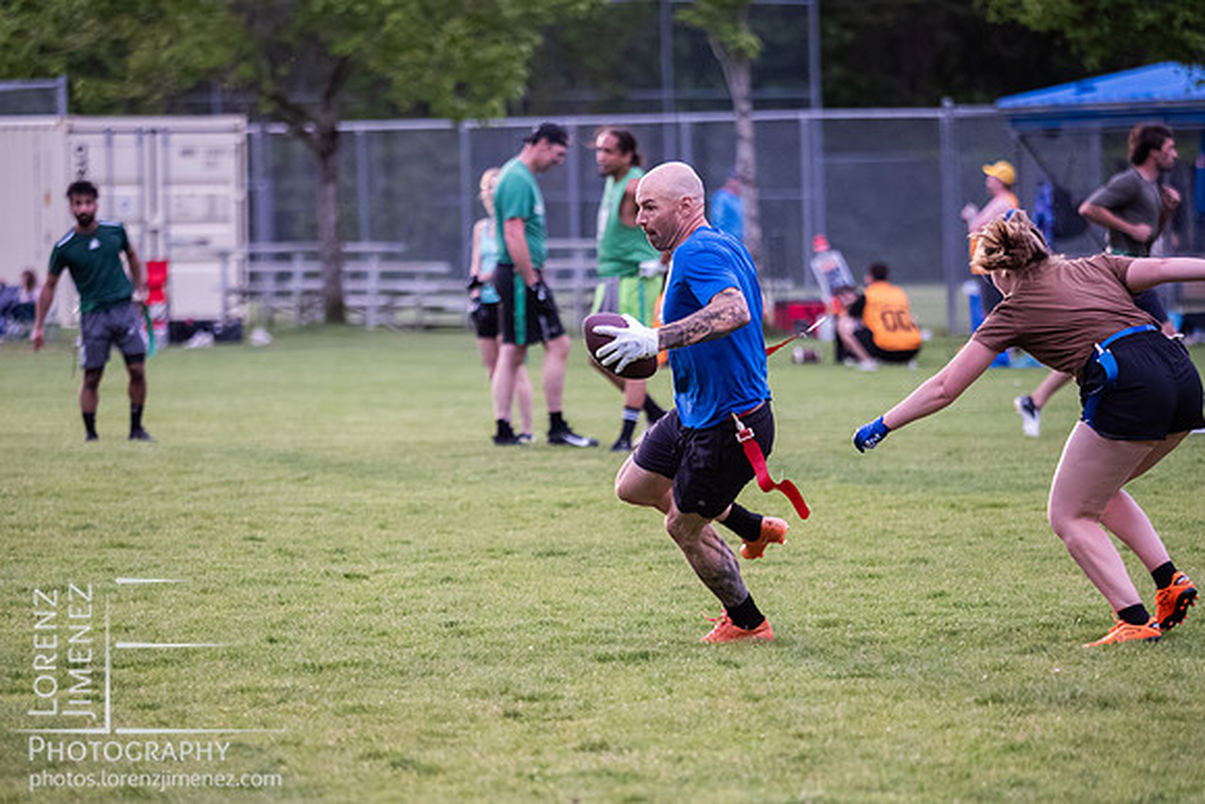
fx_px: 10446
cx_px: 602
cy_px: 452
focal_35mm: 312
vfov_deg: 4.4
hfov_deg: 6.6
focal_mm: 150
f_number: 2.8
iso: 2500
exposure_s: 1/1250
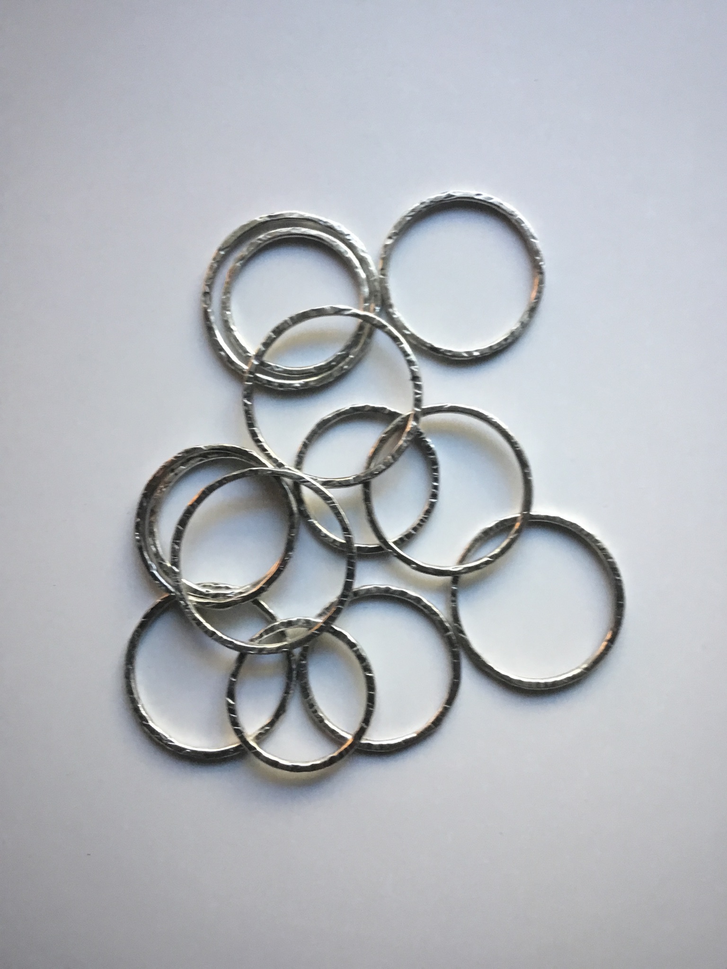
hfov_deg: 45.4
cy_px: 484
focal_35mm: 31
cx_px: 364
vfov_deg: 58.4
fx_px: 868
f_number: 2.4
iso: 80
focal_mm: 3.3
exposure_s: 1/30
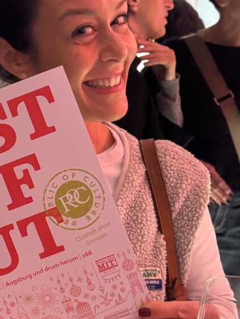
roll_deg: -0.8
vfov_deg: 31.2
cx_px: 79
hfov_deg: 23.5
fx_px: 573
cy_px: 166
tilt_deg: -9.3
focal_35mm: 62
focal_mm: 6.76
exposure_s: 1/25
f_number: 1.78
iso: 800
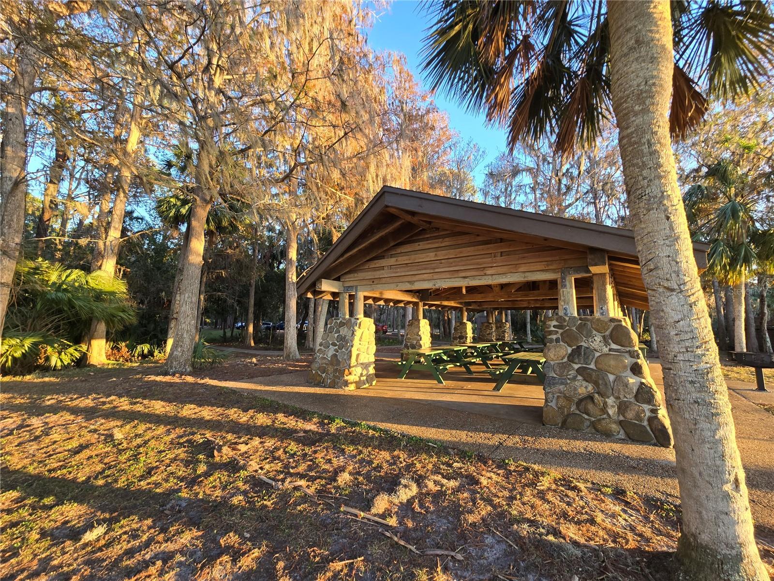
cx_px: 387
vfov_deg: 89.9
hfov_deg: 106.2
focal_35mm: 13
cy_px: 290
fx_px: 291
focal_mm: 2.2
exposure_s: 1/120
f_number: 2.2
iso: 64
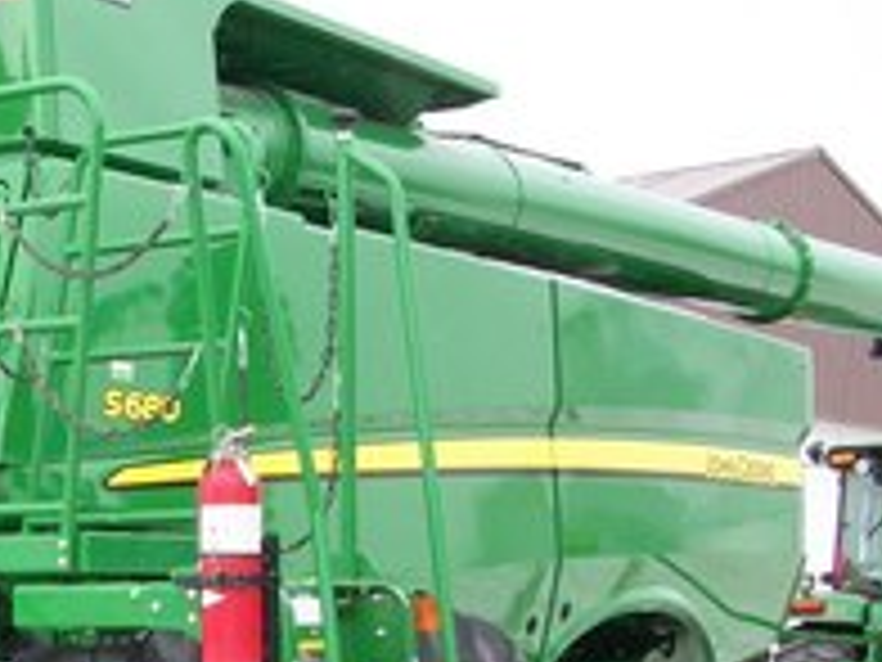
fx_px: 2472
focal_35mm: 97
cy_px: 576
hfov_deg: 19.3
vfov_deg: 15.1
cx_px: -122
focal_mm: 6.3
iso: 80
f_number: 3.1
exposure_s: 1/200
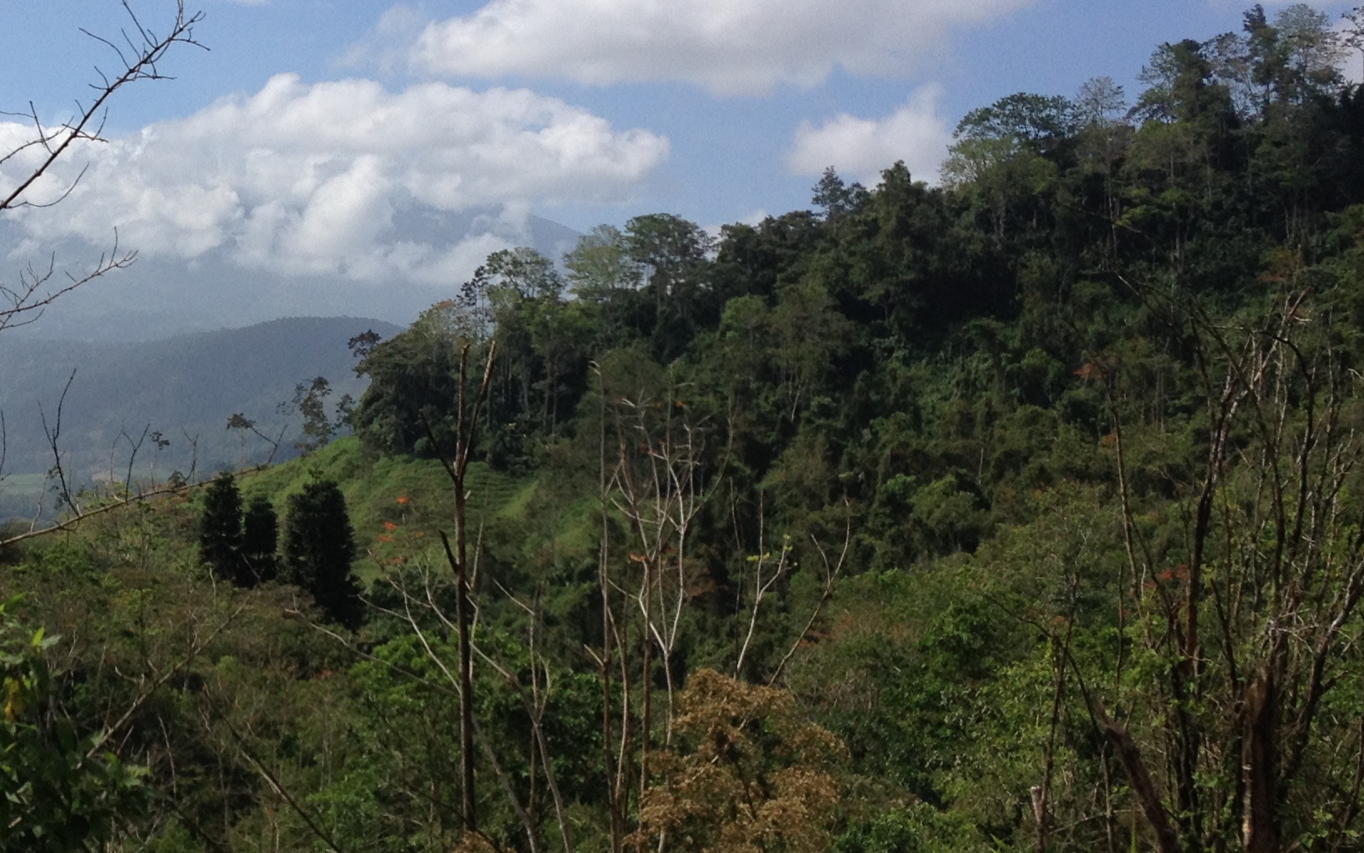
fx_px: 2751
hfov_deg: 27.1
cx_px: 207
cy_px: 312
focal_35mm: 74
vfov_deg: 17.6
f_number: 2.4
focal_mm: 4.28
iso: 50
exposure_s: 1/2762
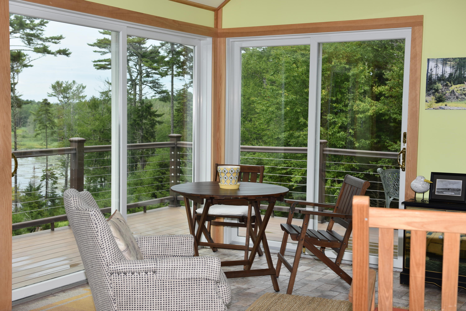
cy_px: 156
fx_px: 673
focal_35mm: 52
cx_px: 233
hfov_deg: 38.2
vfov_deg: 26.0
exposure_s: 1/160
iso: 100
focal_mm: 52
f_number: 6.3
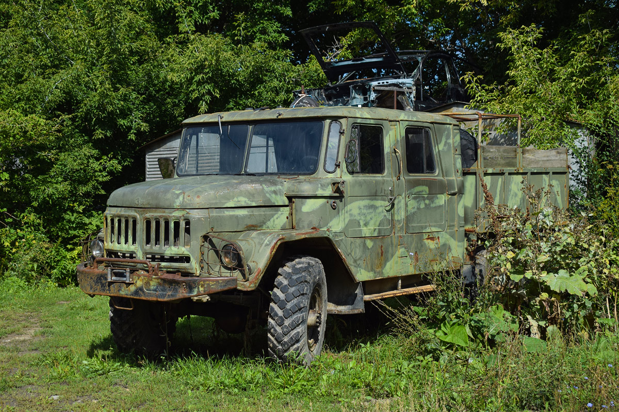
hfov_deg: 33.4
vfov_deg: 22.6
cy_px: 206
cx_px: 310
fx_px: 1032
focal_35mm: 60
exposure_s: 1/1250
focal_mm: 40
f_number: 6.3
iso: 200
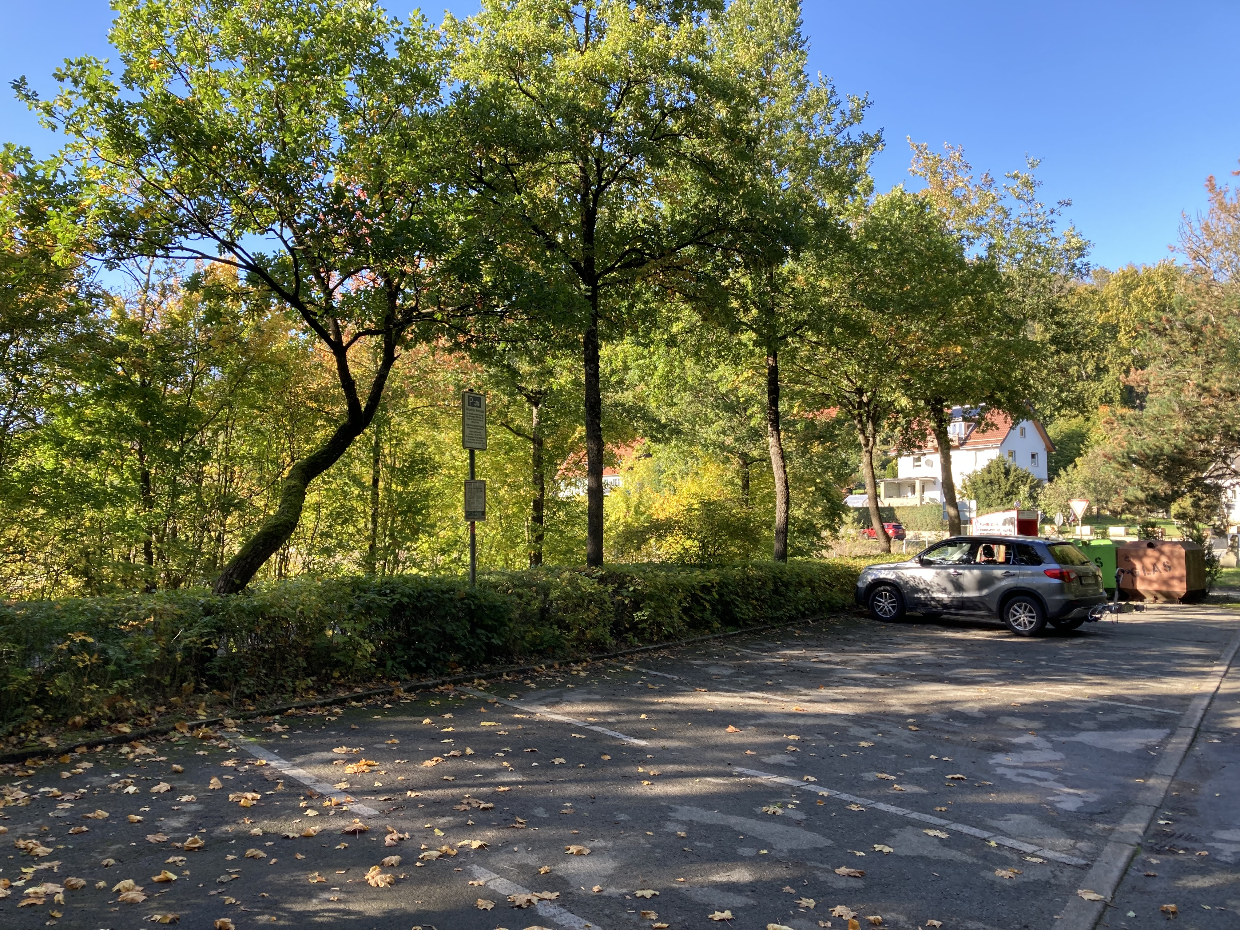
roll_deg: -1.1
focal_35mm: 28
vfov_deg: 49.7
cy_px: 465
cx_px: 620
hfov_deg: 63.4
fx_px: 1003
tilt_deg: +6.0
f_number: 1.8
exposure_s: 1/136
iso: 20
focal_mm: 3.99
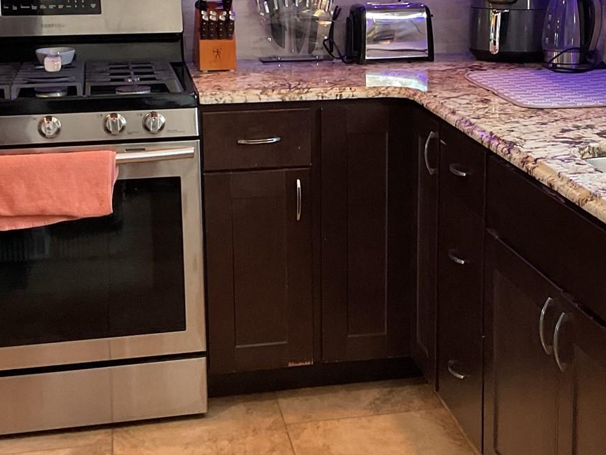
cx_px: 397
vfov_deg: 21.2
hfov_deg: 28.0
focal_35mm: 69
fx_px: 1208
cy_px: 145
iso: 125
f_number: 1.8
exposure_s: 1/60
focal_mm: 3
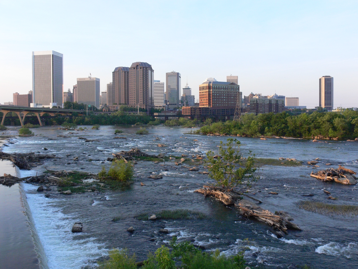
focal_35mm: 35
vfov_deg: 40.7
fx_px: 362
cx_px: 179
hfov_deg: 52.6
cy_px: 134
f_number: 5
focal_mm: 7.4
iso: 200
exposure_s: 1/200
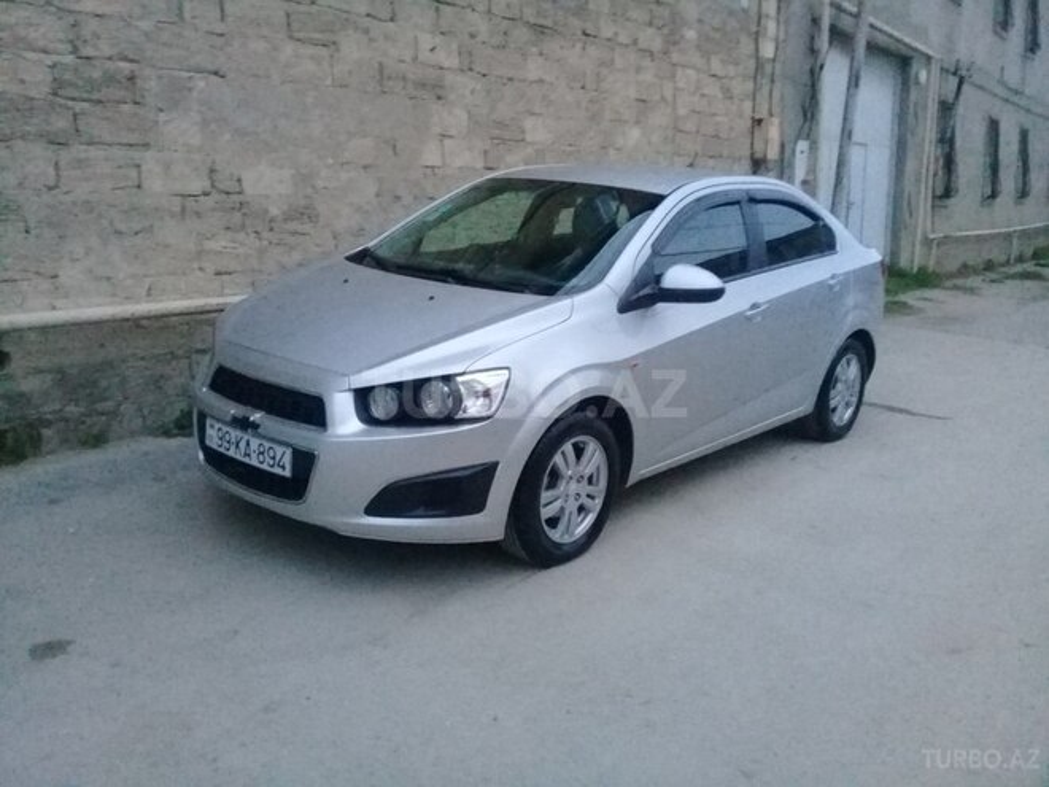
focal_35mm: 31
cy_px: 394
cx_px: 524
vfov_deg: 45.4
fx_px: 939
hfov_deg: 58.4
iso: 800
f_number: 2.2
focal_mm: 3.3
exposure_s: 1/17
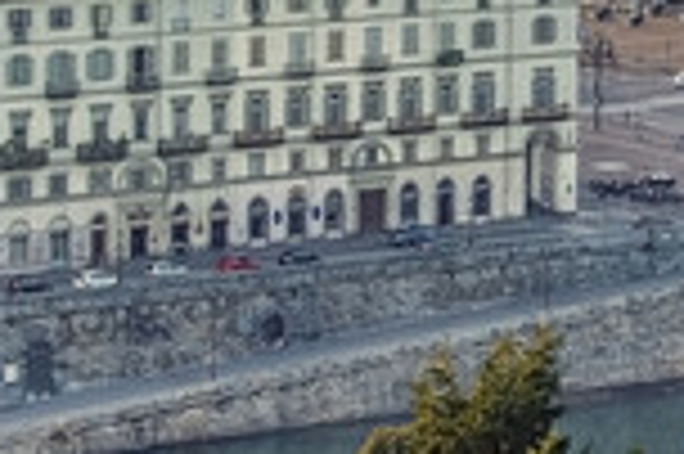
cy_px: -249
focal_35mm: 272
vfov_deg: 5.0
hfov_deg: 7.5
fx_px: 5162
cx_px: 801
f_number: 8
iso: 64
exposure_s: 1/30
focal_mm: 55
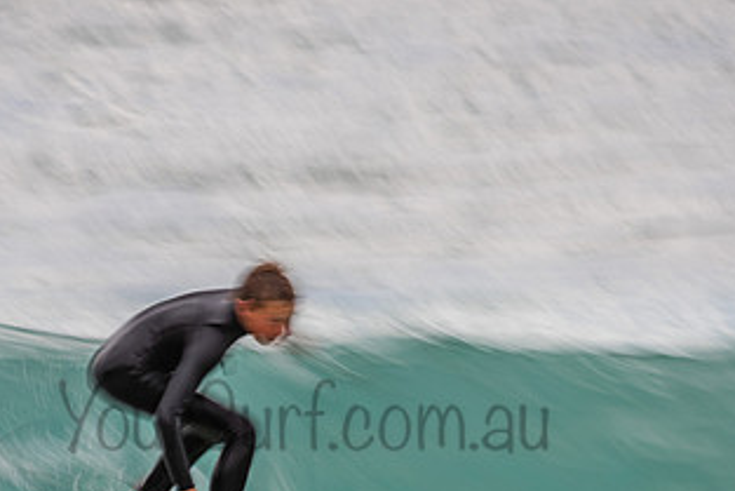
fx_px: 18914
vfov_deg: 1.5
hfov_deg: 2.2
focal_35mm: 926
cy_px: 396
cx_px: 301
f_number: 14
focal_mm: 500
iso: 64
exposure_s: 1/20
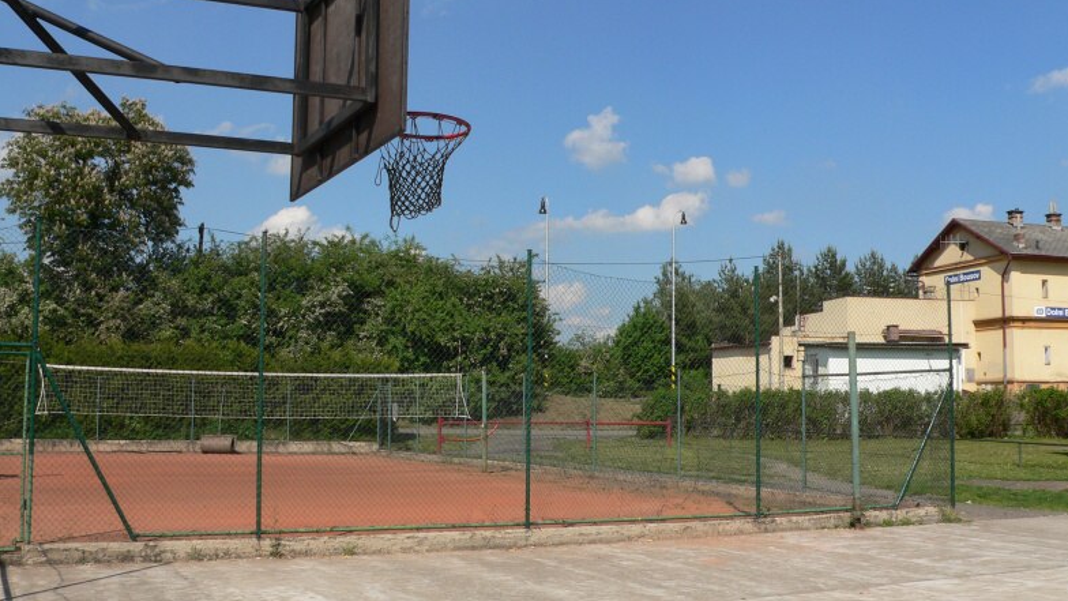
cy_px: 313
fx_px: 1133
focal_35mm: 40
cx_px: 544
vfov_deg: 29.7
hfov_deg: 50.5
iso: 80
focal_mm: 6
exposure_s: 1/500
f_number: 5.2
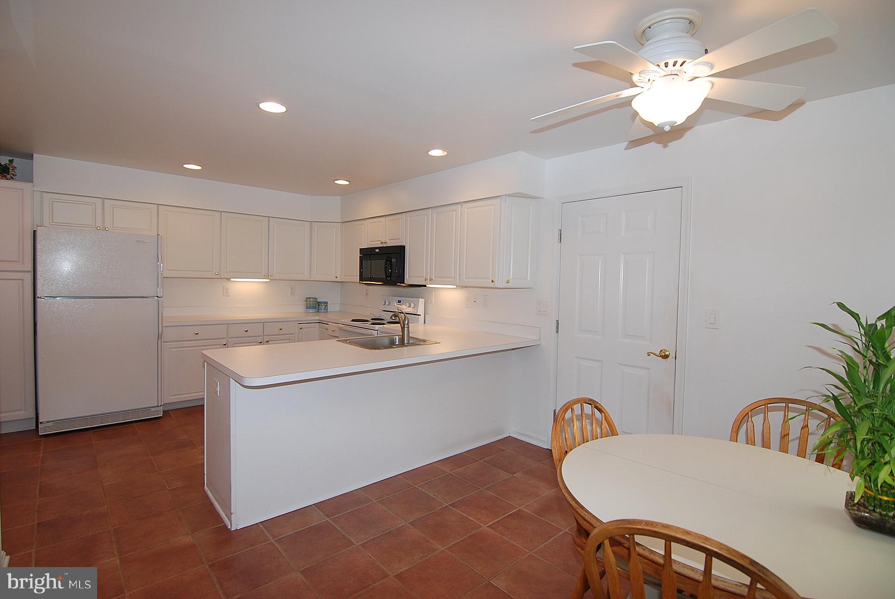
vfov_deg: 72.2
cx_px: 448
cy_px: 300
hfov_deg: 94.9
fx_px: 411
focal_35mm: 16
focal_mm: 11
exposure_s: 1/60
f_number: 4
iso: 200
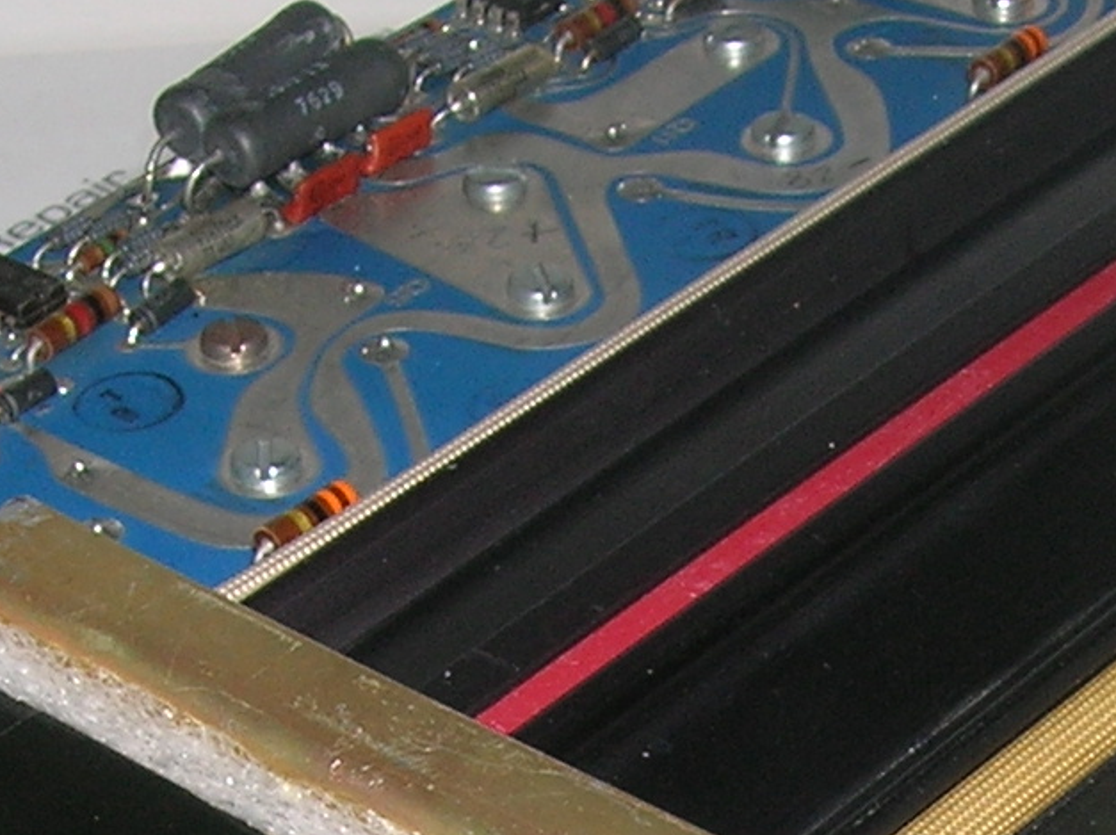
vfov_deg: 11.6
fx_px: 3994
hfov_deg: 15.8
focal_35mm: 124
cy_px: 1081
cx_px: 828
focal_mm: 5.7
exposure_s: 1/60.1
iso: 50
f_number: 4.9
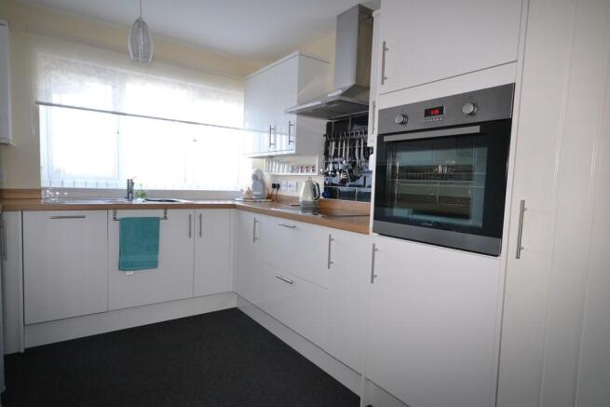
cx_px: 305
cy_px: 204
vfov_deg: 63.2
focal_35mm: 20
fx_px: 330
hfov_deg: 85.4
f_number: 4.5
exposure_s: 1/60
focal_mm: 13
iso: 1250
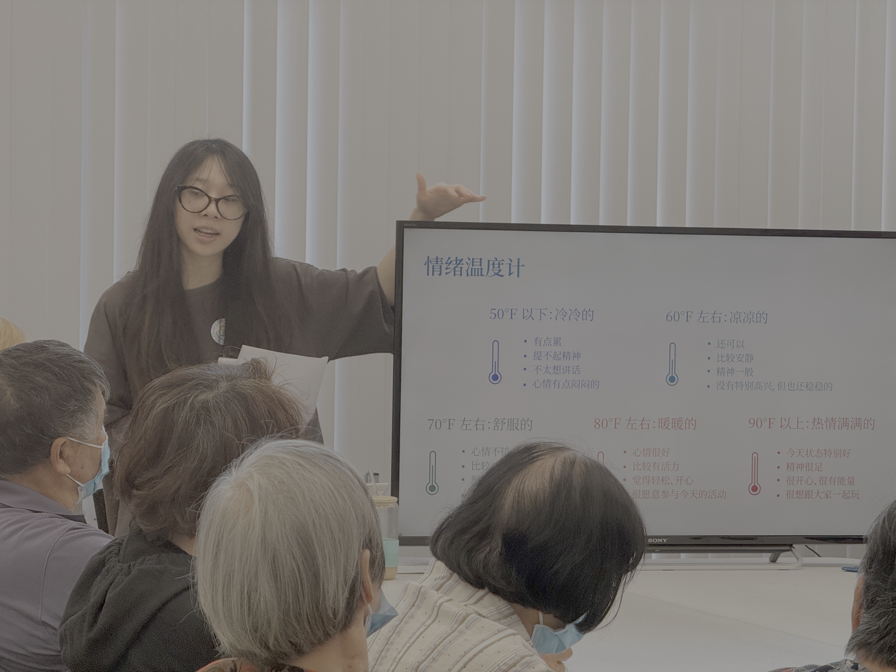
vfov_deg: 12.3
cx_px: 448
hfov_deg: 16.4
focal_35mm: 120
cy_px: 336
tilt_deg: -1.7
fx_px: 3106
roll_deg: -0.8
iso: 100
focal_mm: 15.66
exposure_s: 1/120
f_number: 2.8
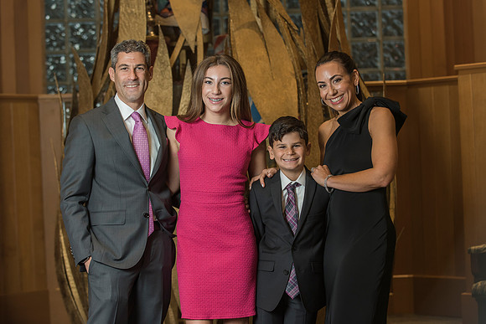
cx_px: 238
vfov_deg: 16.3
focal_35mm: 84
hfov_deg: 24.3
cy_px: 159
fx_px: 1129
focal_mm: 82
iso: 800
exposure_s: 1/200
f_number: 4
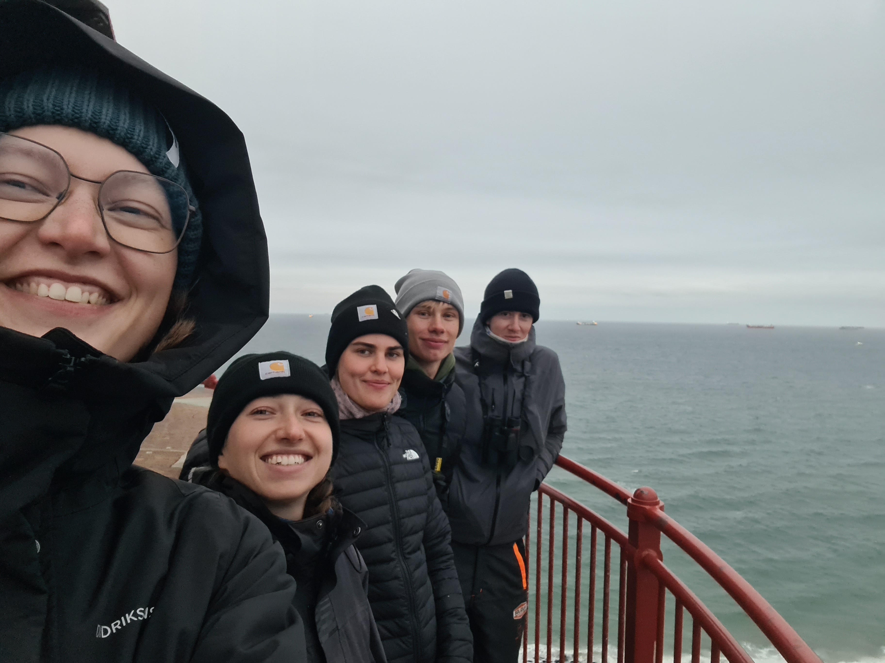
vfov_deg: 54.9
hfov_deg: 69.4
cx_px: 442
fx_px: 639
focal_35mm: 25
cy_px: 332
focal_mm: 3.3
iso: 200
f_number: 2.2
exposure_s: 1/50
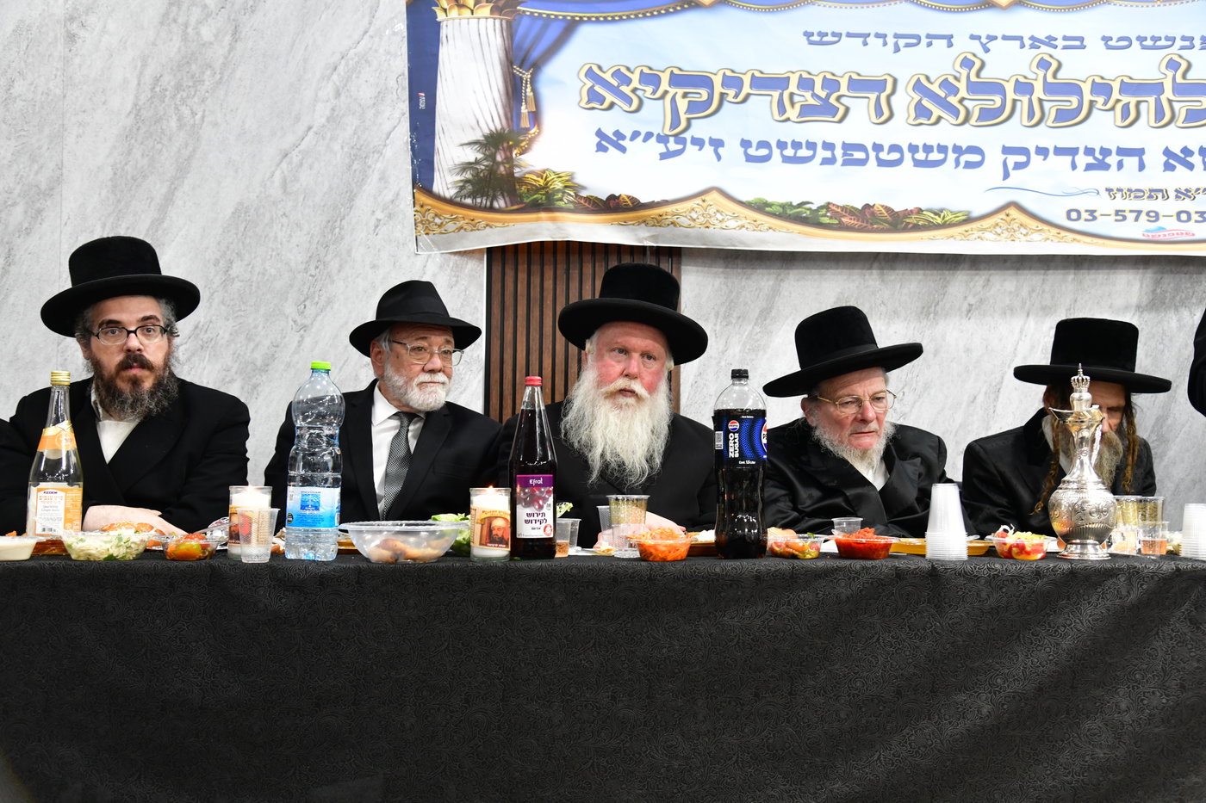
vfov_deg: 35.0
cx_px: 603
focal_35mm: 38
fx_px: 1273
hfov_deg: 50.7
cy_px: 402
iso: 2000
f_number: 5.6
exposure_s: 1/100
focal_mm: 38
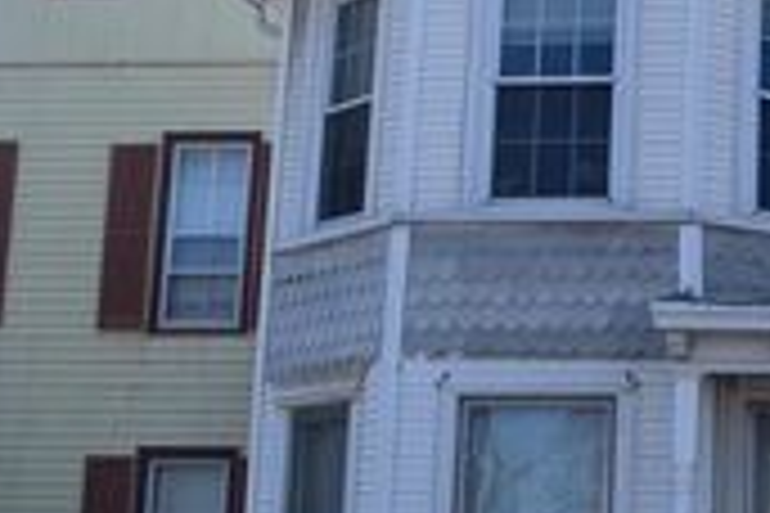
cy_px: 304
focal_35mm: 79
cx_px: 1049
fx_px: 1690
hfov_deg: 22.5
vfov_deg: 17.3
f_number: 11
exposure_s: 1/400
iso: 400
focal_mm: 18
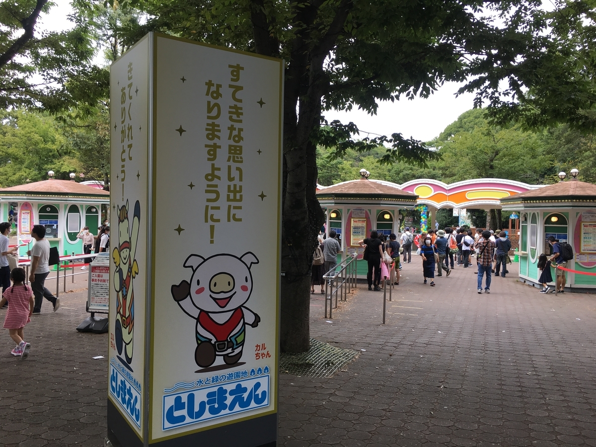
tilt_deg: -0.8
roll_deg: -1.1
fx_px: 499
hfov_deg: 61.7
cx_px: 298
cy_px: 224
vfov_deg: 48.2
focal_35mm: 29
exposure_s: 1/251
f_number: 2.2
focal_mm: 4.15
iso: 25
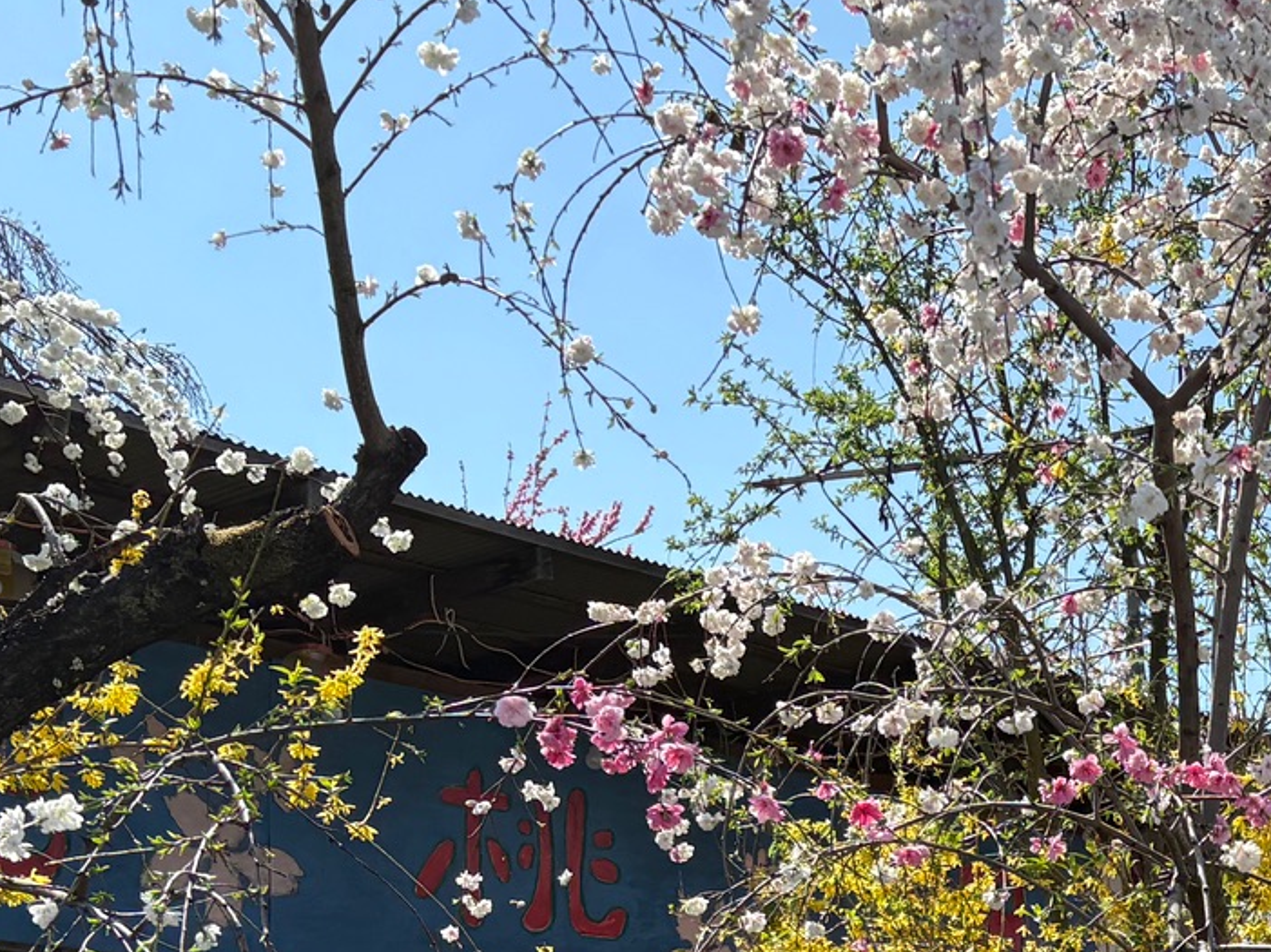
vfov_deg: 18.2
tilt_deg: -0.5
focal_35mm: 76
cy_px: 1202
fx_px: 2789
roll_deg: +2.1
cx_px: 1342
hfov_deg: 24.2
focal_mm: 5.96
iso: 50
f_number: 1.6
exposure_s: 1/2141
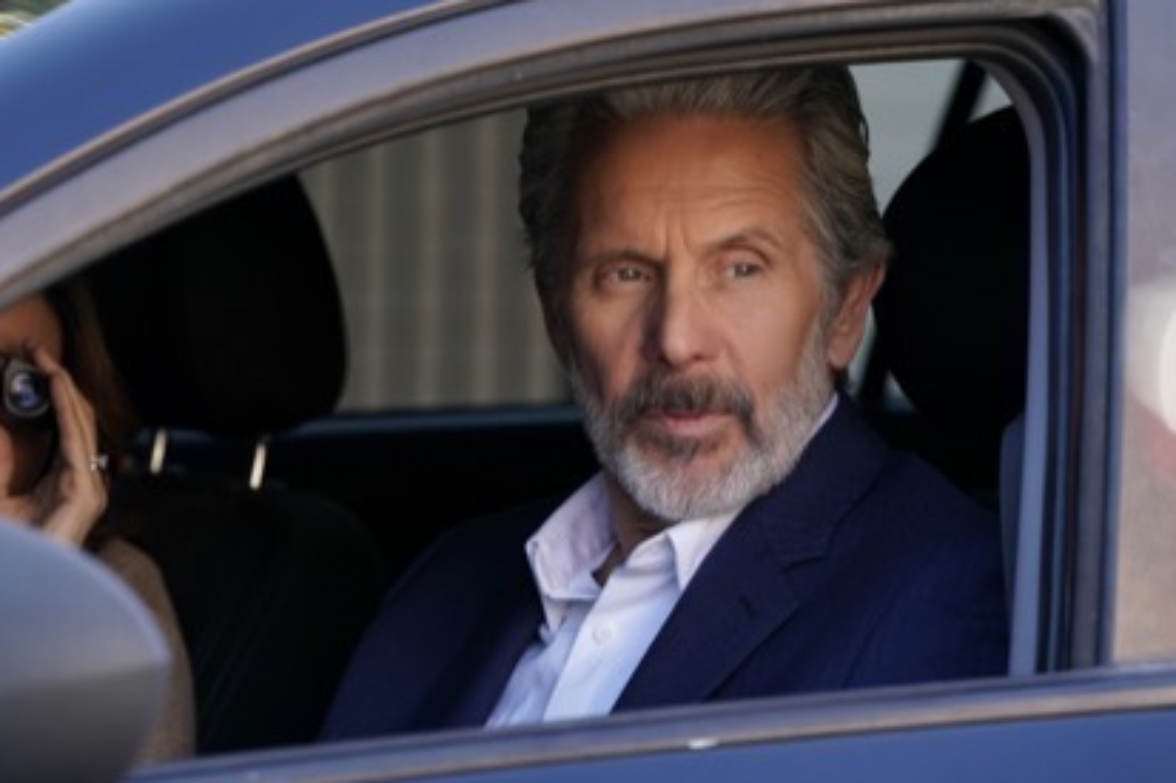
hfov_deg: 8.5
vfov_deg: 5.7
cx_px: 527
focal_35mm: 242
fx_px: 7902
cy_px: 332
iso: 250
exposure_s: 1/160
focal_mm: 200
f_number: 5
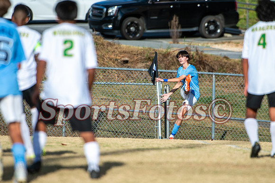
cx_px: 154
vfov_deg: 2.5
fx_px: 4186
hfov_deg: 3.8
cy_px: 99
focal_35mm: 548
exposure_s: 1/2500
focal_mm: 400
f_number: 5
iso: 400
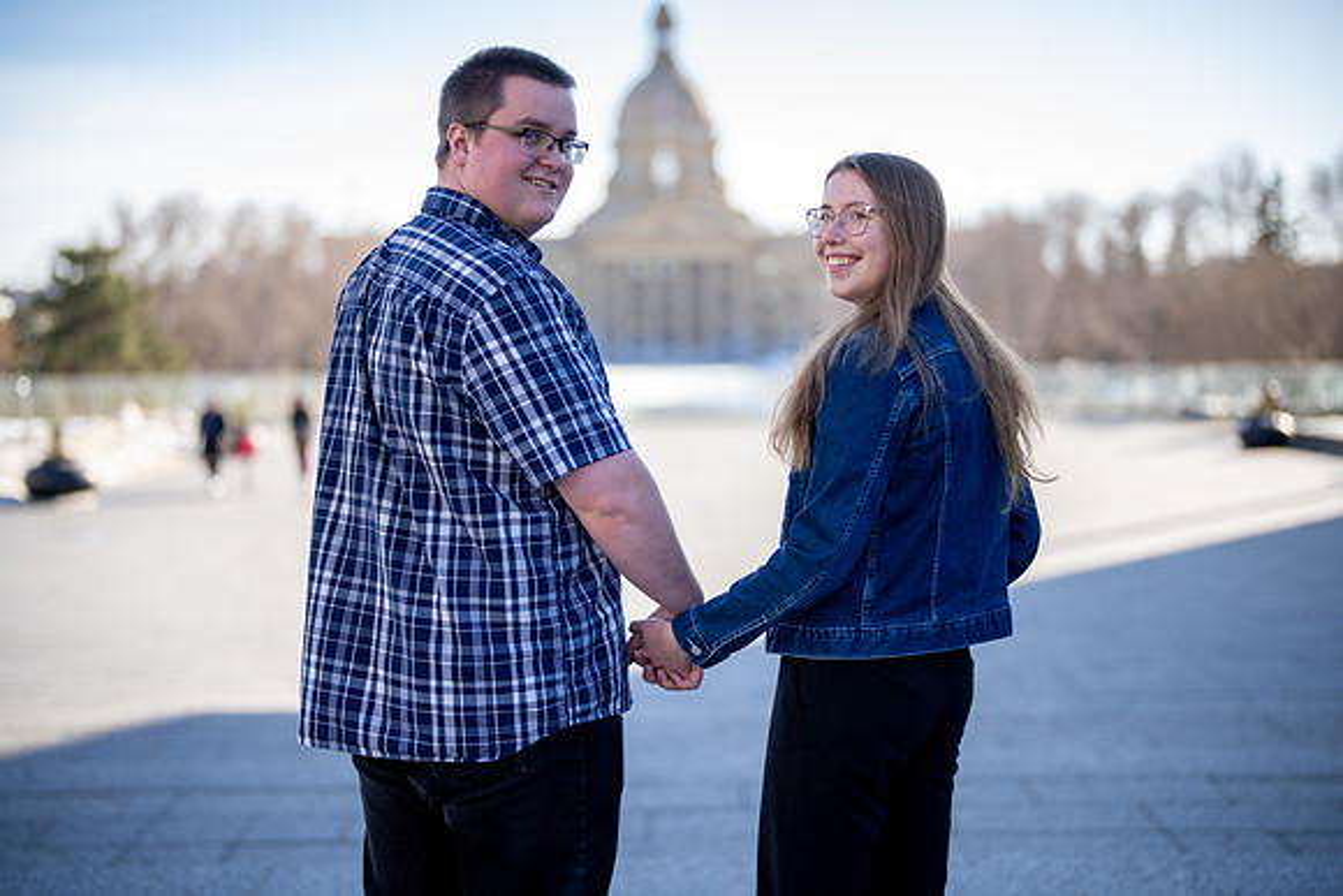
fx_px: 1866
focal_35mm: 50
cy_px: 448
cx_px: 672
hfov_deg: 39.6
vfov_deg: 27.0
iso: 160
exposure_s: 1/3200
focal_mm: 50
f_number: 1.2
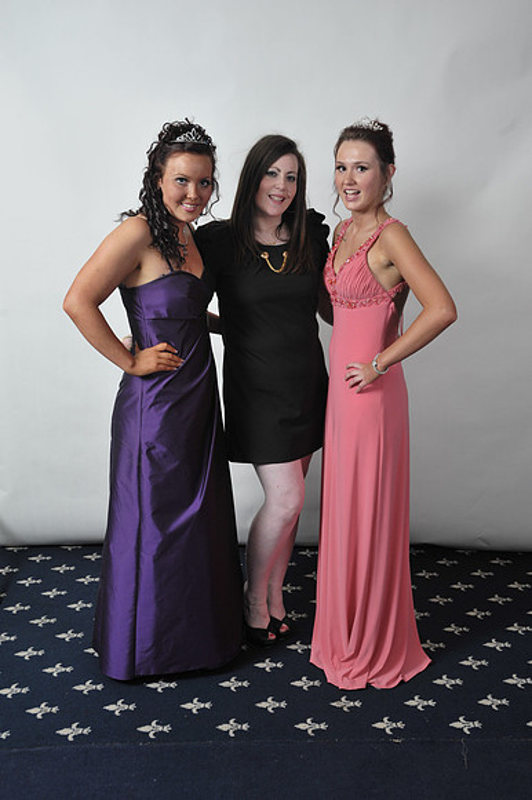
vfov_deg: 48.5
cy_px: 400
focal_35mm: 40
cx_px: 266
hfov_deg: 33.4
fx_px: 888
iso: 1000
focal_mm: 40
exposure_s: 1/160
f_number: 7.1
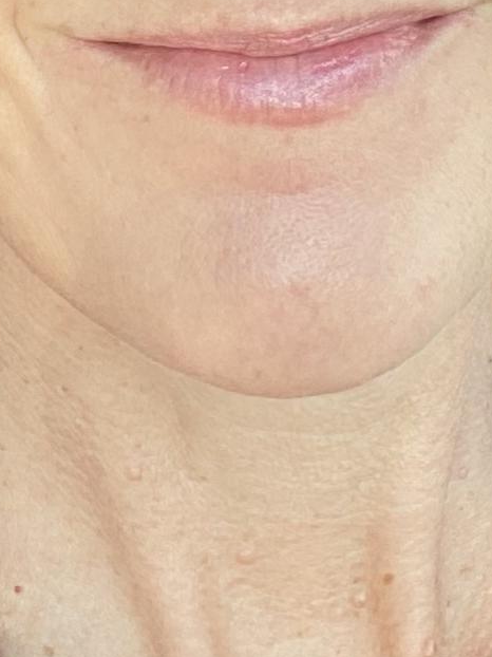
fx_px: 2826
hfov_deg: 9.9
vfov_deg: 12.9
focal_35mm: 149
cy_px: -149
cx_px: 209
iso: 50
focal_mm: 2.71
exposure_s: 1/122
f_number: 2.2
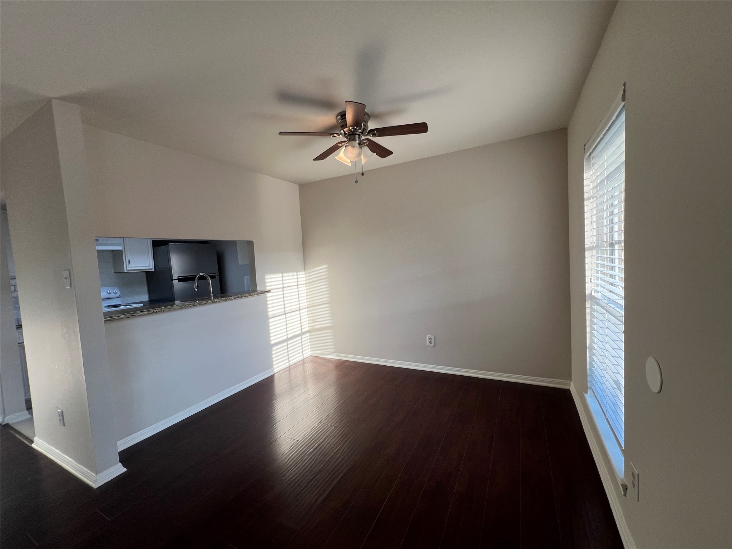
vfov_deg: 89.9
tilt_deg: -3.8
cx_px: 366
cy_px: 274
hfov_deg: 106.2
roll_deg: +3.8
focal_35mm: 13
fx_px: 275
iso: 50
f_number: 1.8
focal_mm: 1.57
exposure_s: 1/120
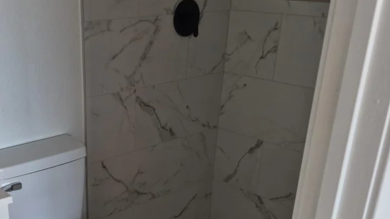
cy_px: 182
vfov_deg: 26.5
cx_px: 114
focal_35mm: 44
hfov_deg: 45.3
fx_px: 455
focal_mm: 5.4
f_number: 1.8
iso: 200
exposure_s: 1/180
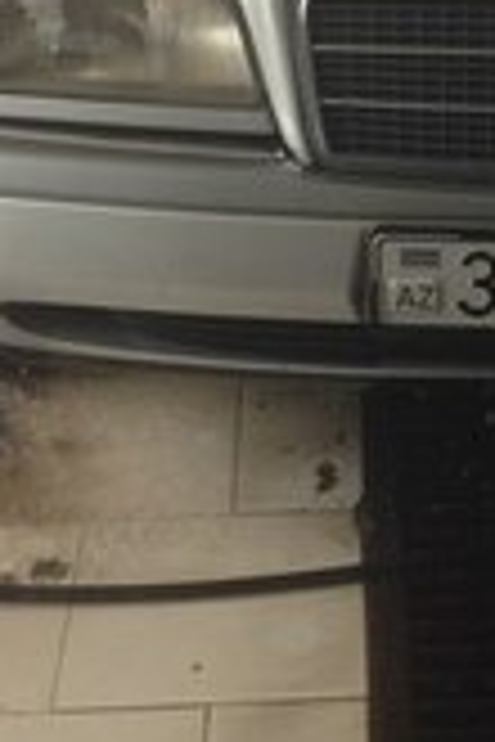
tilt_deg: -11.2
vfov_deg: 18.4
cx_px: 513
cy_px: -243
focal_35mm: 103
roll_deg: -1.0
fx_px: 2124
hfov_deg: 13.1
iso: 64
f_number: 2.4
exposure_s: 1/120
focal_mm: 4.12
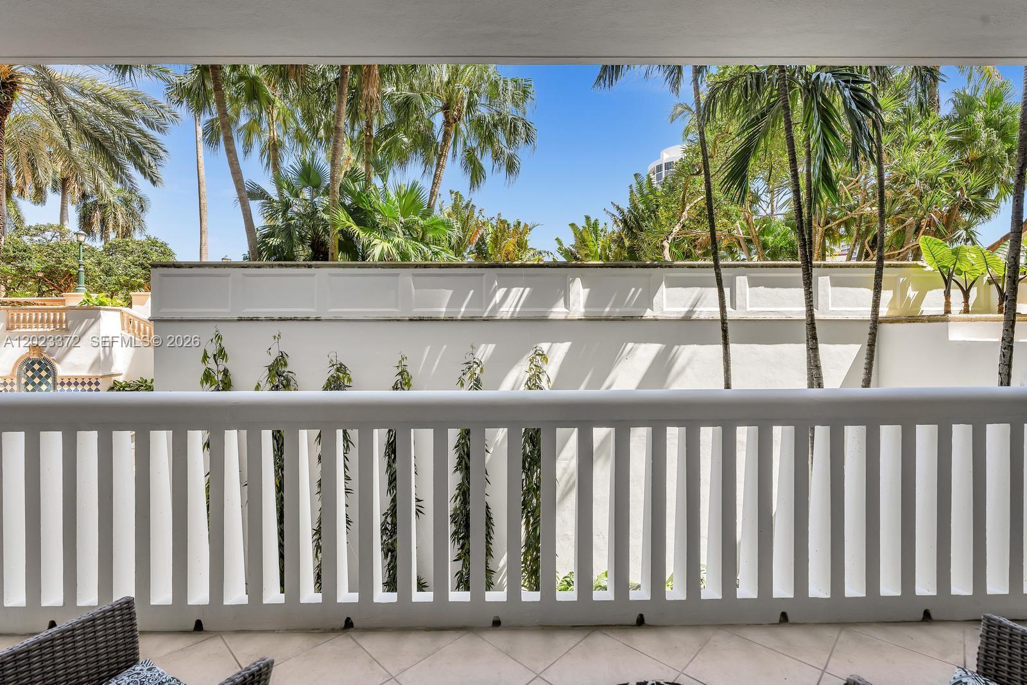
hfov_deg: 96.7
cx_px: 514
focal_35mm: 16
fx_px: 456
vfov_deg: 73.8
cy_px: 342
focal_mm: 16
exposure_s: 1/160
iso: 200
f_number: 8
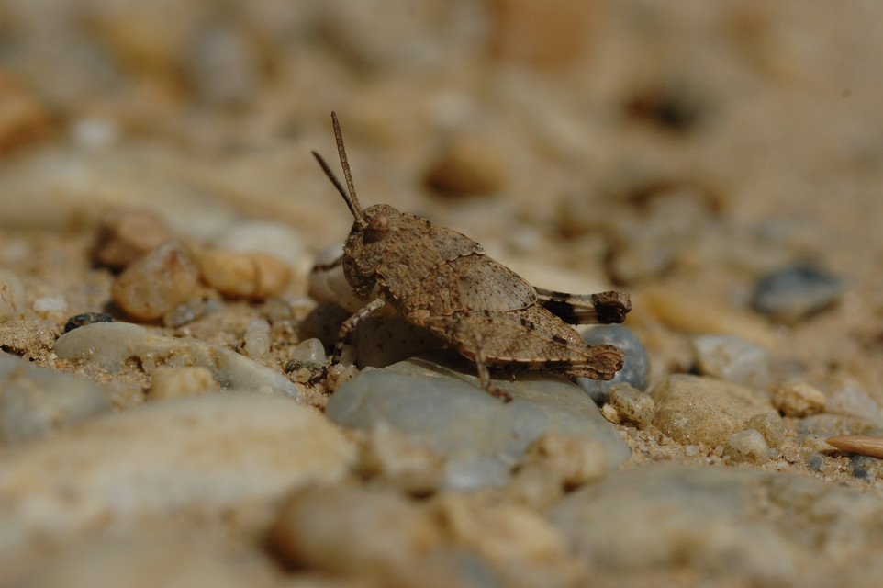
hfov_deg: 13.0
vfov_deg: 8.7
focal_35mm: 158
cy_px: 294
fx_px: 3860
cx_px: 442
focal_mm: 105
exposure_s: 1/2500
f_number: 10
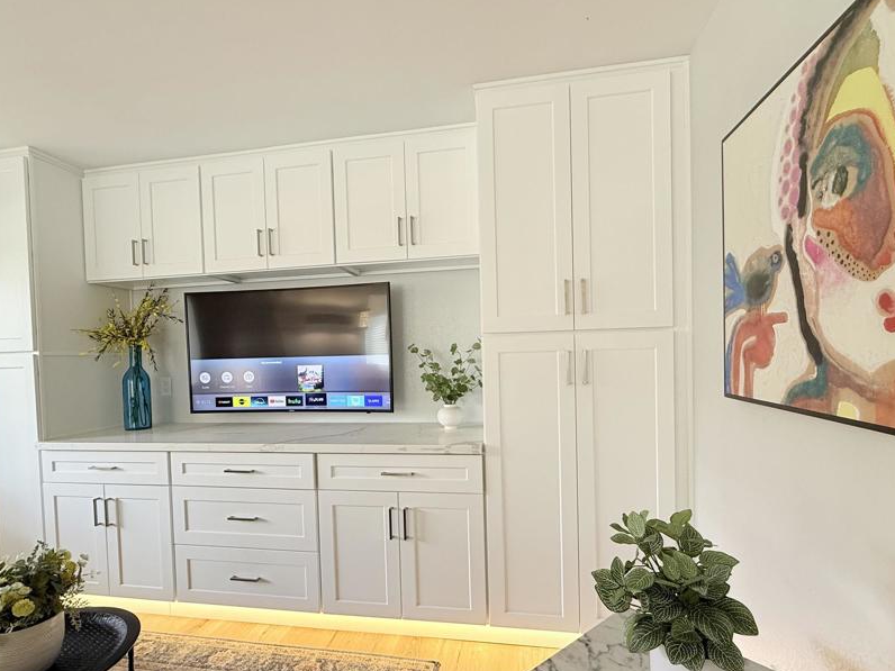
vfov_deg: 71.4
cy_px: 371
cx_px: 439
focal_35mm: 18
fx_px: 465
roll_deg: +1.6
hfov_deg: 87.7
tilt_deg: -0.8
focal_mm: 2.22
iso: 250
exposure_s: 1/120
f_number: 2.2
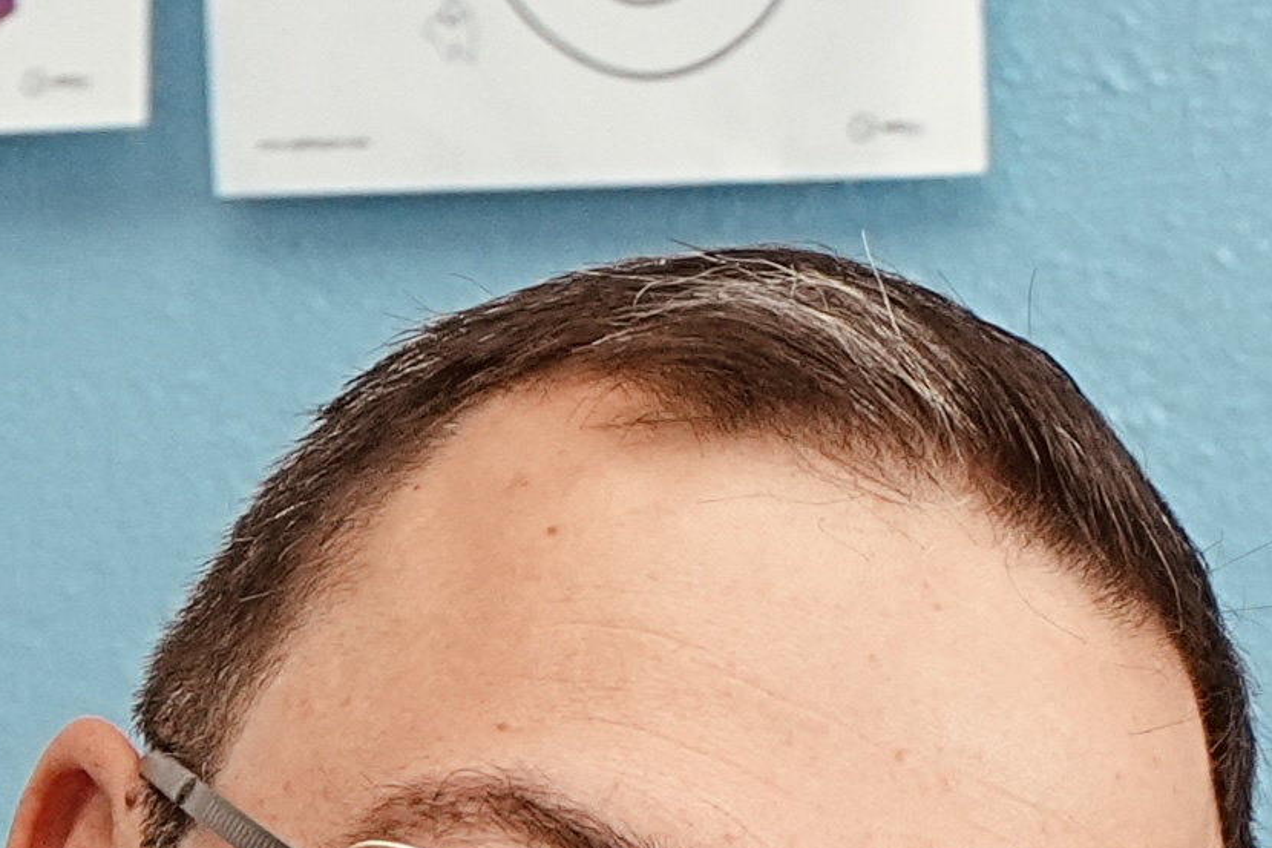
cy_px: 2440
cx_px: 1108
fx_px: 8195
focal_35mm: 232
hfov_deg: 8.8
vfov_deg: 5.6
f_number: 4
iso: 500
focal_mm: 24
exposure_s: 1/200
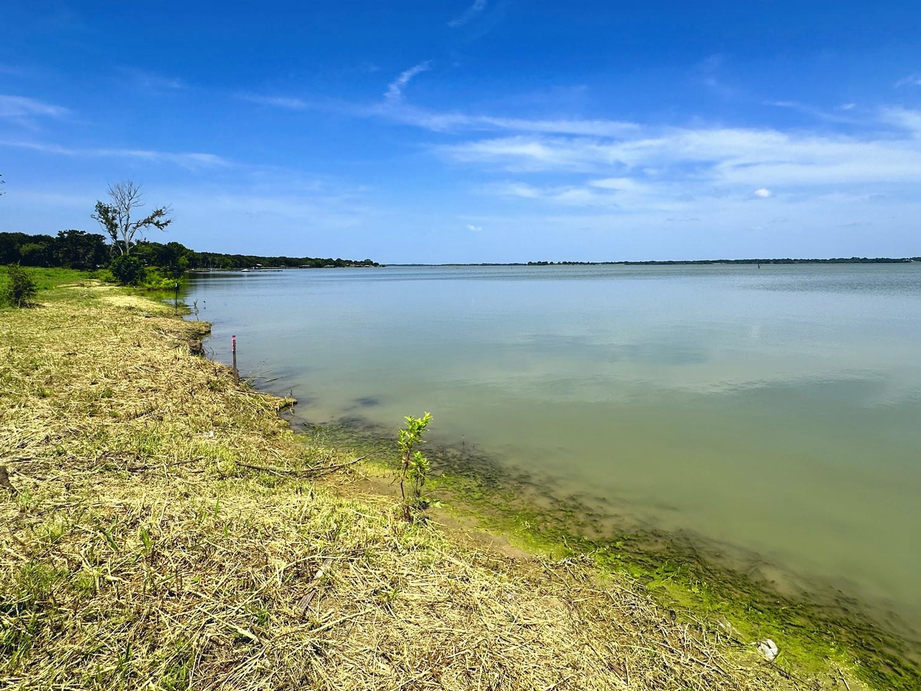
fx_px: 506
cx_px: 466
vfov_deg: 68.6
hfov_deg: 84.7
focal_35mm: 19
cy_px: 324
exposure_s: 1/2959
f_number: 2.2
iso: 50
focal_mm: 2.22
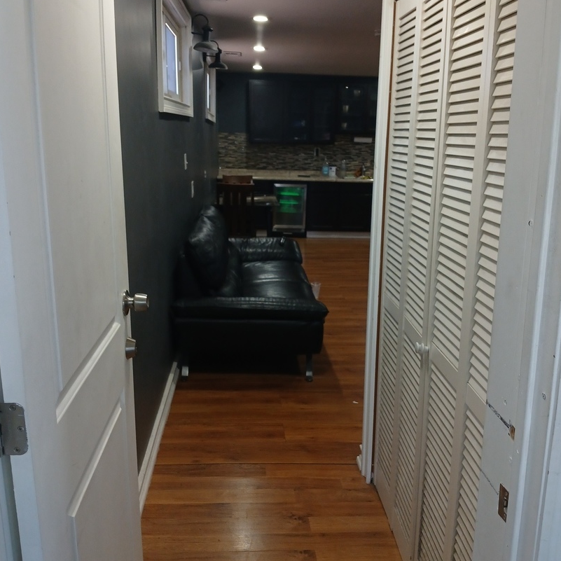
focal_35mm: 31
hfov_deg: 52.5
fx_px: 568
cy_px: 256
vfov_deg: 52.5
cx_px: 281
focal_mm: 3.98
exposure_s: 1/50
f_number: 1.8
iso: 160
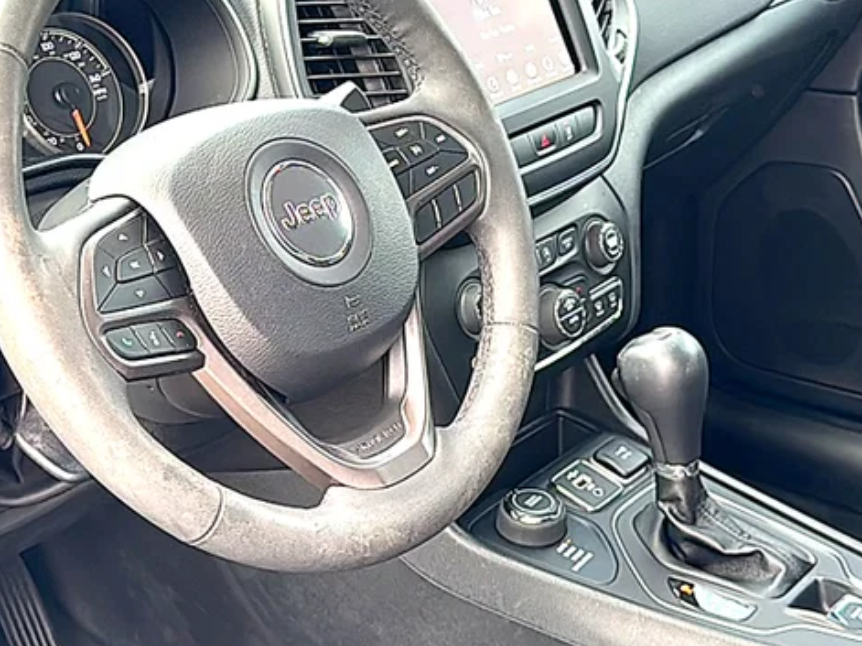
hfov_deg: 34.9
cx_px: 415
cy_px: 275
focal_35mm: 55
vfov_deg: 26.5
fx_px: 1369
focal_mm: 6.86
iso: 125
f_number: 1.78
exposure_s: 1/269
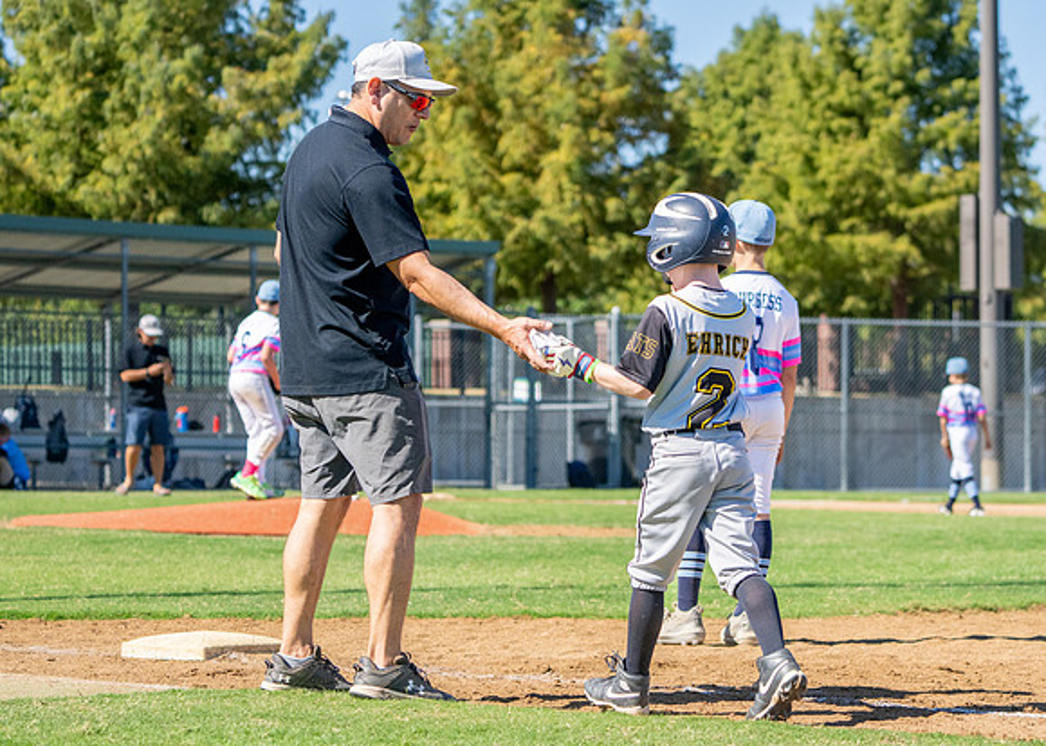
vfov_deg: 10.6
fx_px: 4012
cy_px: 420
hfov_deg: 14.8
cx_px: 650
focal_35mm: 135
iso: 800
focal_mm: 100
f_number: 4.5
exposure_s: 1/6400
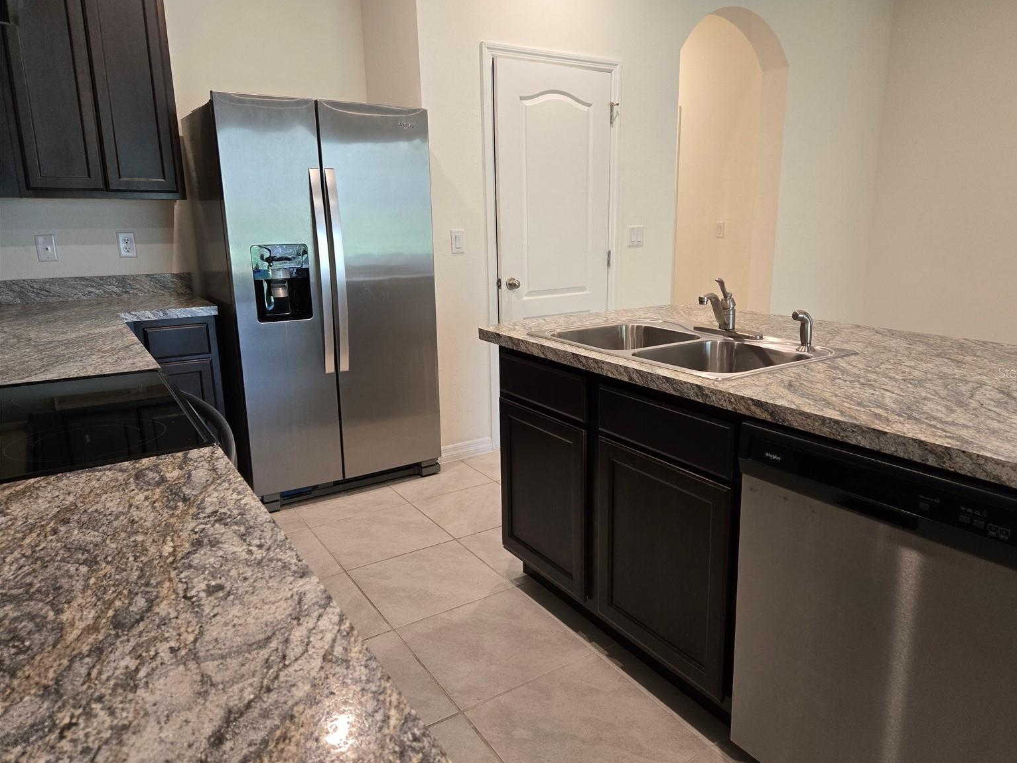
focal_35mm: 24
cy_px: 372
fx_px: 705
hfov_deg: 71.6
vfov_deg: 56.8
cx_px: 530
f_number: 1.8
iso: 320
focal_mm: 5.4
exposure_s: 1/120
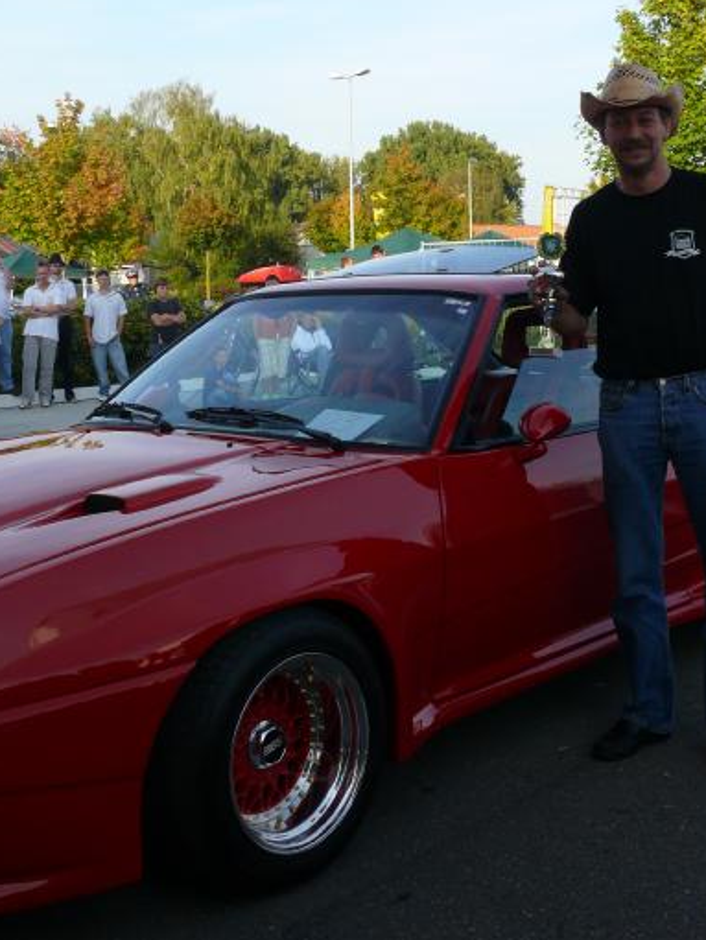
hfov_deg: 30.2
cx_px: 443
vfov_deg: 39.1
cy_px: 300
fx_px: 1304
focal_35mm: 48
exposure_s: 1/200
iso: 100
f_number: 5.6
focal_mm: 7.4
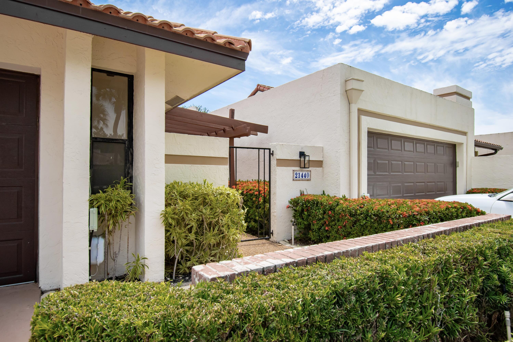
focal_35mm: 20
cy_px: 171
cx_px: 256
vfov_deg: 63.2
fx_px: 278
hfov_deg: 85.4
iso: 400
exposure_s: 1/1600
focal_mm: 13
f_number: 6.3
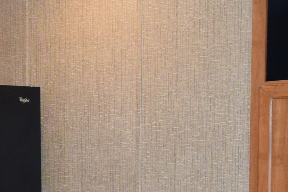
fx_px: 784
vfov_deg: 13.7
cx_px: -116
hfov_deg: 18.8
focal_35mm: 98
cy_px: 209
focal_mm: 18
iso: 800
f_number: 5
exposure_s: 1/100
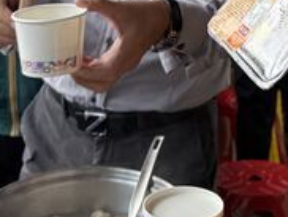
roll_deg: -0.8
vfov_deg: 17.5
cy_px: -70
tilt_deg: -2.2
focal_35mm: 79
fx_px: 658
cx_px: 247
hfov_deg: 24.1
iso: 100
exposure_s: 1/121
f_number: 1.78
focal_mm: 6.76
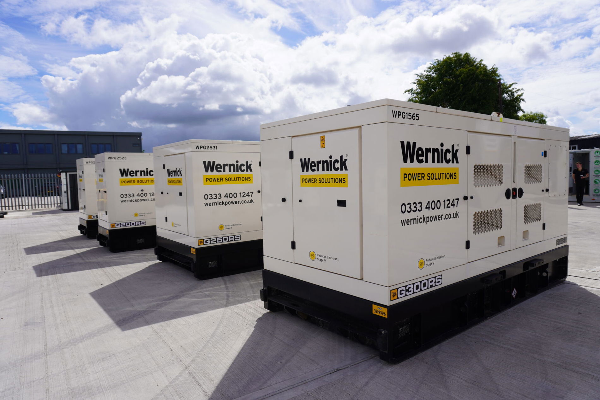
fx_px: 400
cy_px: 200
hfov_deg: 73.7
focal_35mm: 24
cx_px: 300
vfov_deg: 53.1
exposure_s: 1/1000
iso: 100
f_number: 5
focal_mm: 16
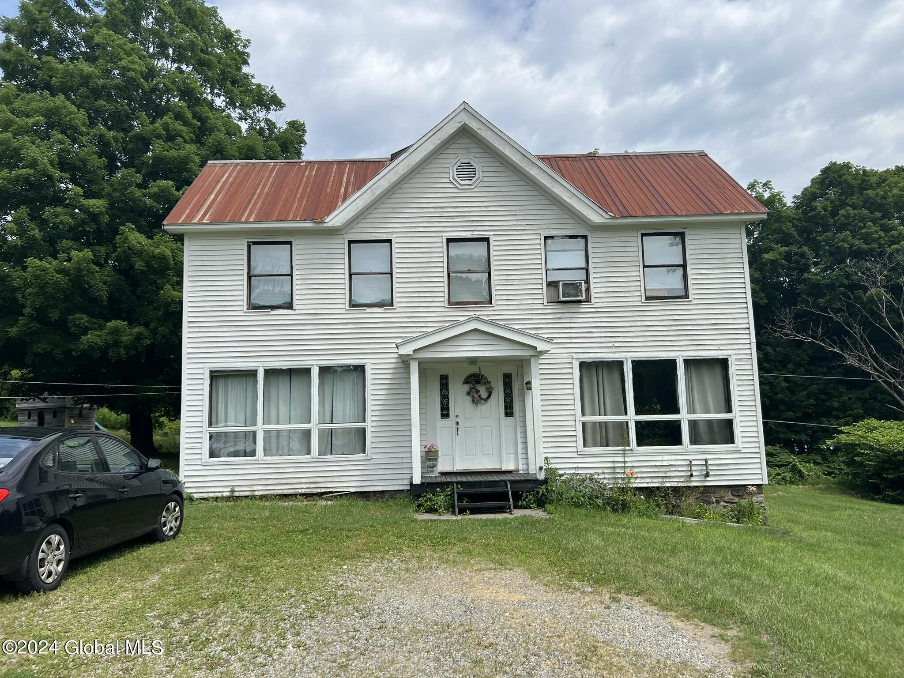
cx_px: 452
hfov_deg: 67.3
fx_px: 679
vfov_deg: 53.1
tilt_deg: +6.5
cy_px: 339
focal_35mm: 26
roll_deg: +2.4
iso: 50
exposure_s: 1/5319
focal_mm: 5.7
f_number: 1.5
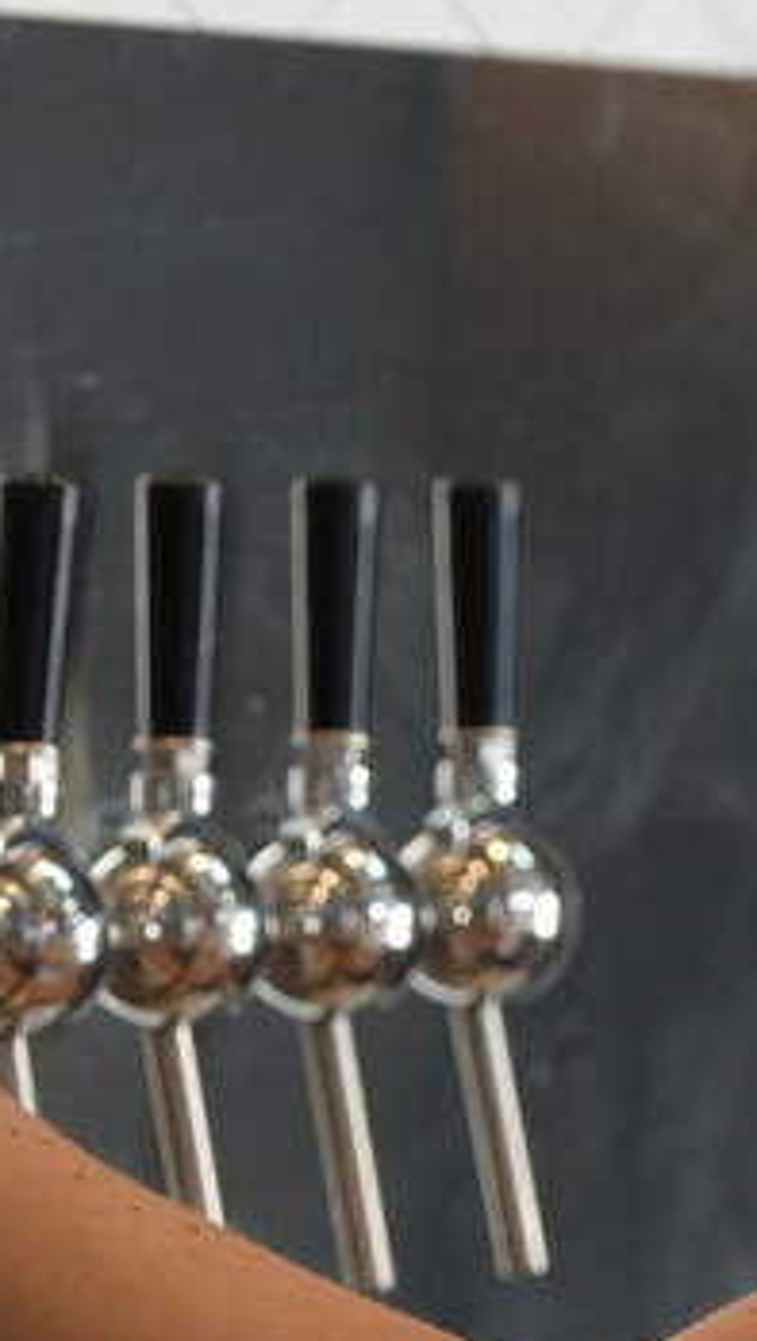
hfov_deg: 3.2
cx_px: 565
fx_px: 13702
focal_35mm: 385
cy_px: 934
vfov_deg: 5.6
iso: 800
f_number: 4
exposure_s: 1/160
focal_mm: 107
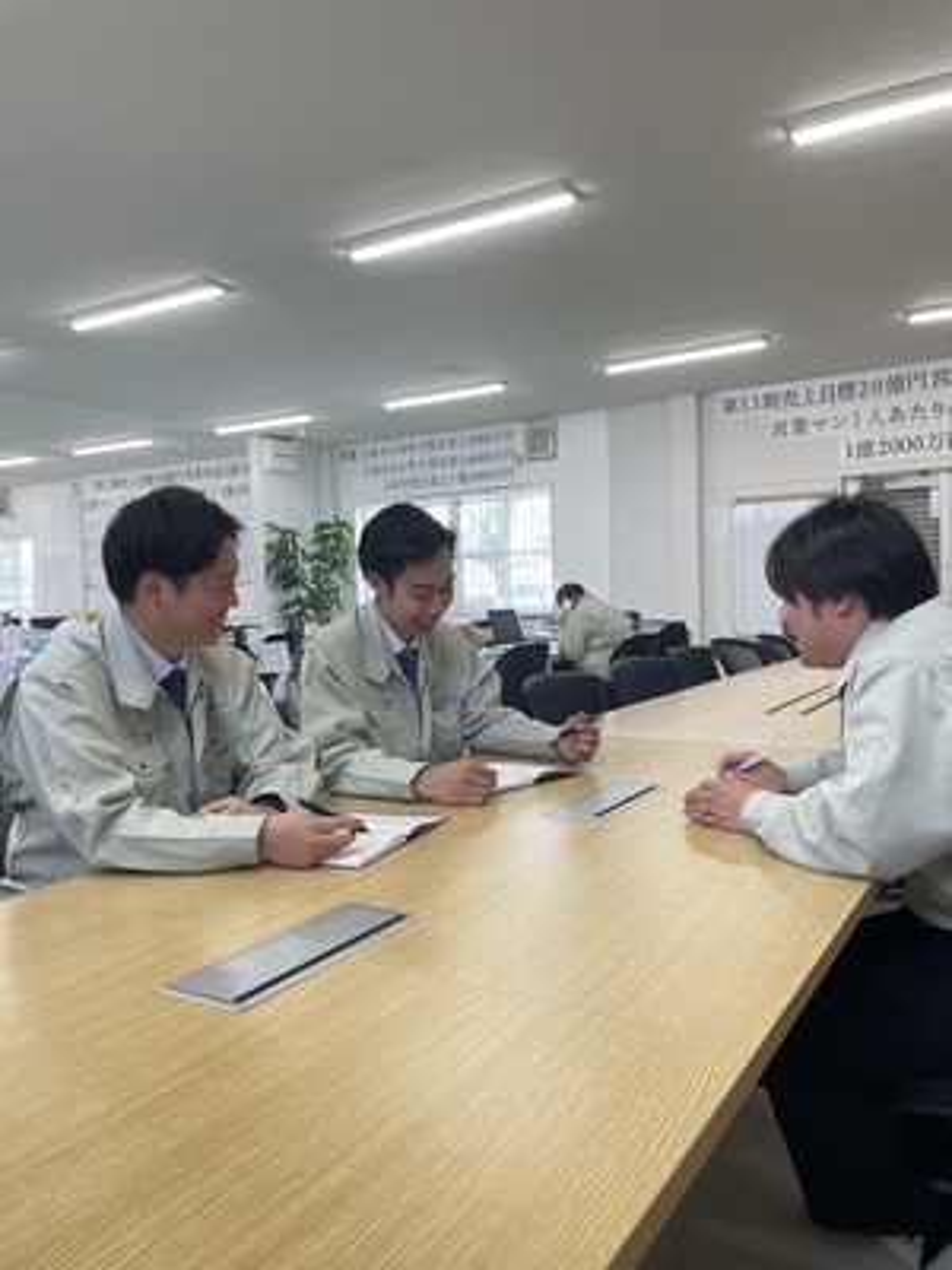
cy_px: 635
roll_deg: +2.2
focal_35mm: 26
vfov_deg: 67.3
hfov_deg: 53.1
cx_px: 476
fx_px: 953
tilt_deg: -1.5
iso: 64
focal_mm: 4.2
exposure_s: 1/100
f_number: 1.6
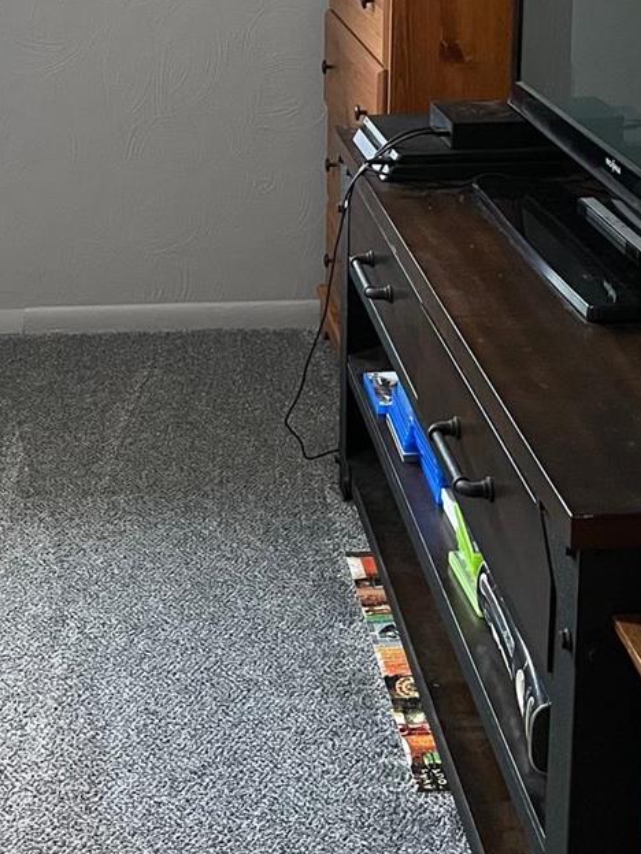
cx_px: 275
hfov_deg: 22.9
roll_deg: -0.2
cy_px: 149
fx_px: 1580
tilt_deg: -13.2
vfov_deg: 29.5
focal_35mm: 64
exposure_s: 1/40
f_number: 1.6
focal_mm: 4.2
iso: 640
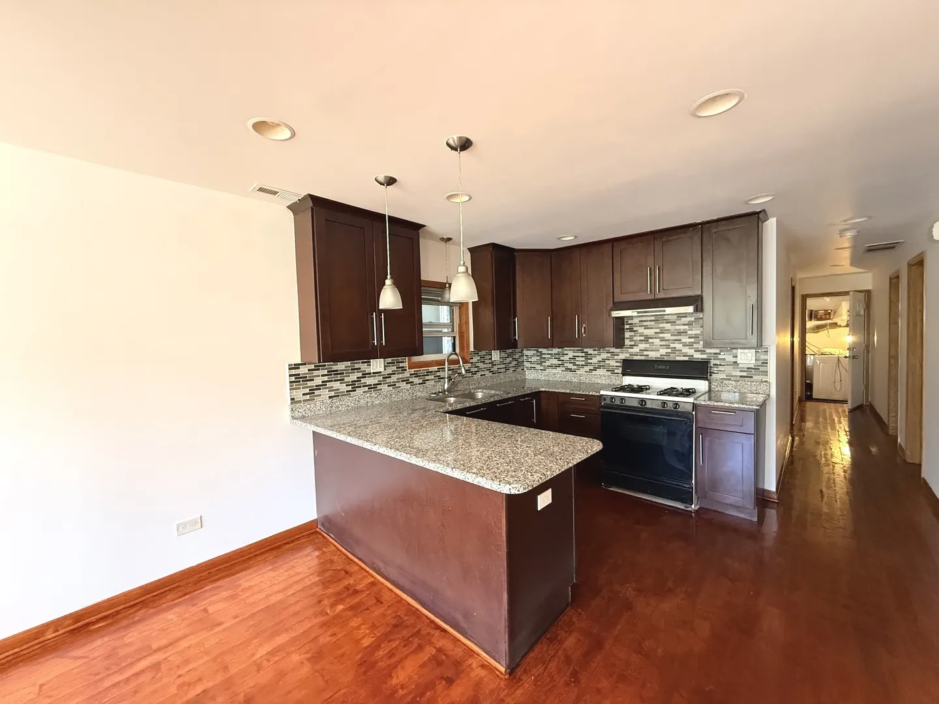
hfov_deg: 102.1
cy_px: 352
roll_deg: +1.6
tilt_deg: -1.7
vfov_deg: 85.7
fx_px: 380
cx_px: 470
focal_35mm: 14
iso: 640
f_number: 2.2
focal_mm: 2.22
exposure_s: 1/60
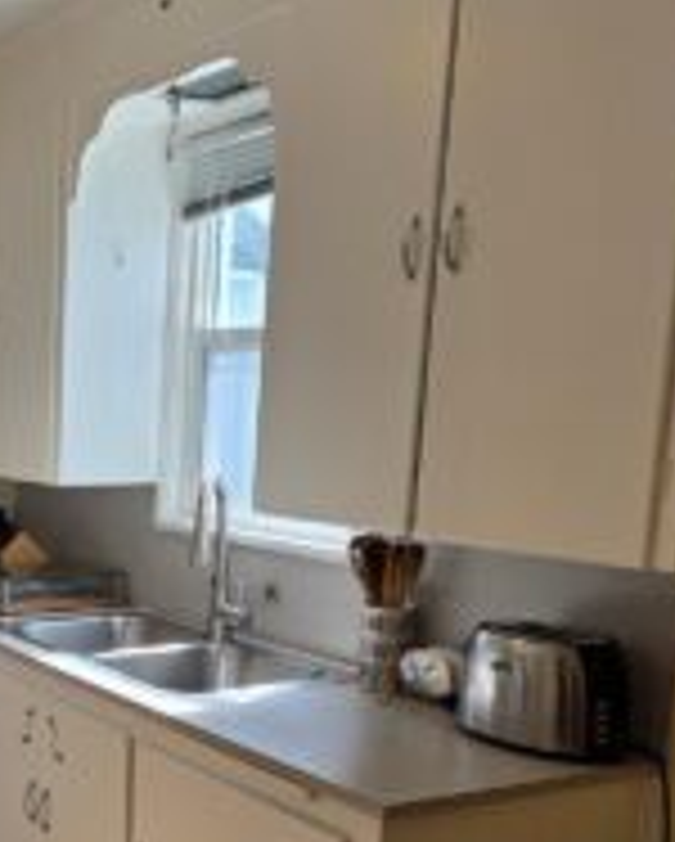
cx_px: -86
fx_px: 1197
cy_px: 594
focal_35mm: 48
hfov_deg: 28.3
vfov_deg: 38.1
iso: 25
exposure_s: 1/122
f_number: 1.8
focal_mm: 5.4
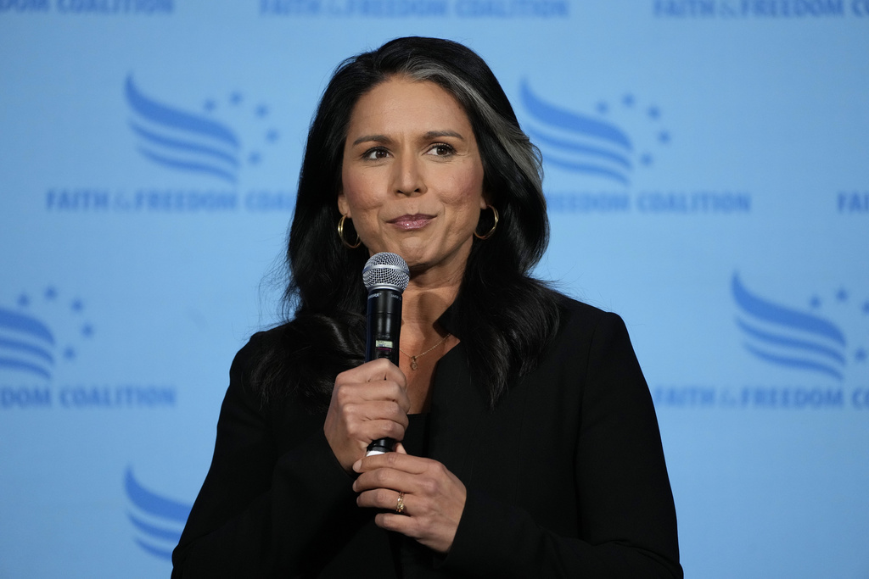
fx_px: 9656
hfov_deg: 5.2
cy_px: 290
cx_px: 434
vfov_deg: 3.4
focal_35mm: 400
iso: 4000
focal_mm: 400
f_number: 5.6
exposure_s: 1/400
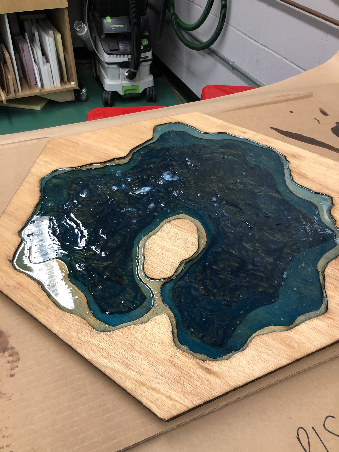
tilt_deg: -43.7
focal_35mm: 28
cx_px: 170
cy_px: 226
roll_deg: -1.2
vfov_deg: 63.4
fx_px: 366
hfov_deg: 49.7
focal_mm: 4
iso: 40
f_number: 1.8
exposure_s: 1/15
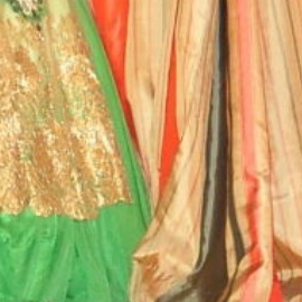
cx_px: 185
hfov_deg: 3.4
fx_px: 5054
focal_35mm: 512
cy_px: -419
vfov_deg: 3.4
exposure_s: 1/125
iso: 1000
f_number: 6.3
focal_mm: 48
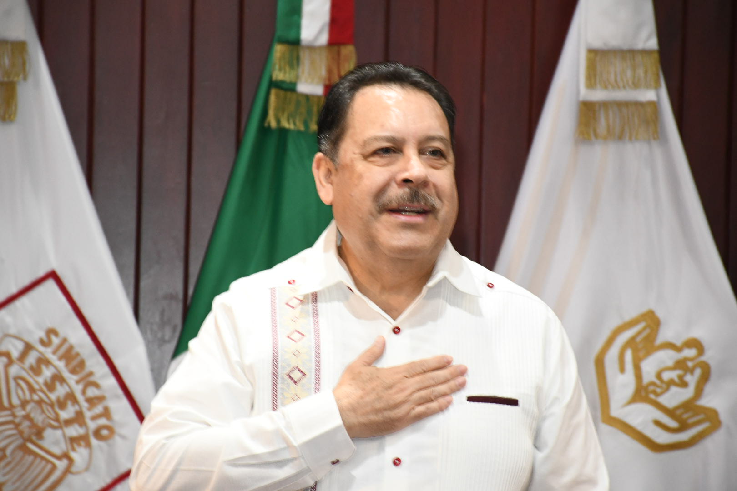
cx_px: 368
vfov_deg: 7.9
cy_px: 246
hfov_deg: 11.8
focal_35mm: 174
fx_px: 3562
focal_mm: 116
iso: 2500
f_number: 6.3
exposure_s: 1/100
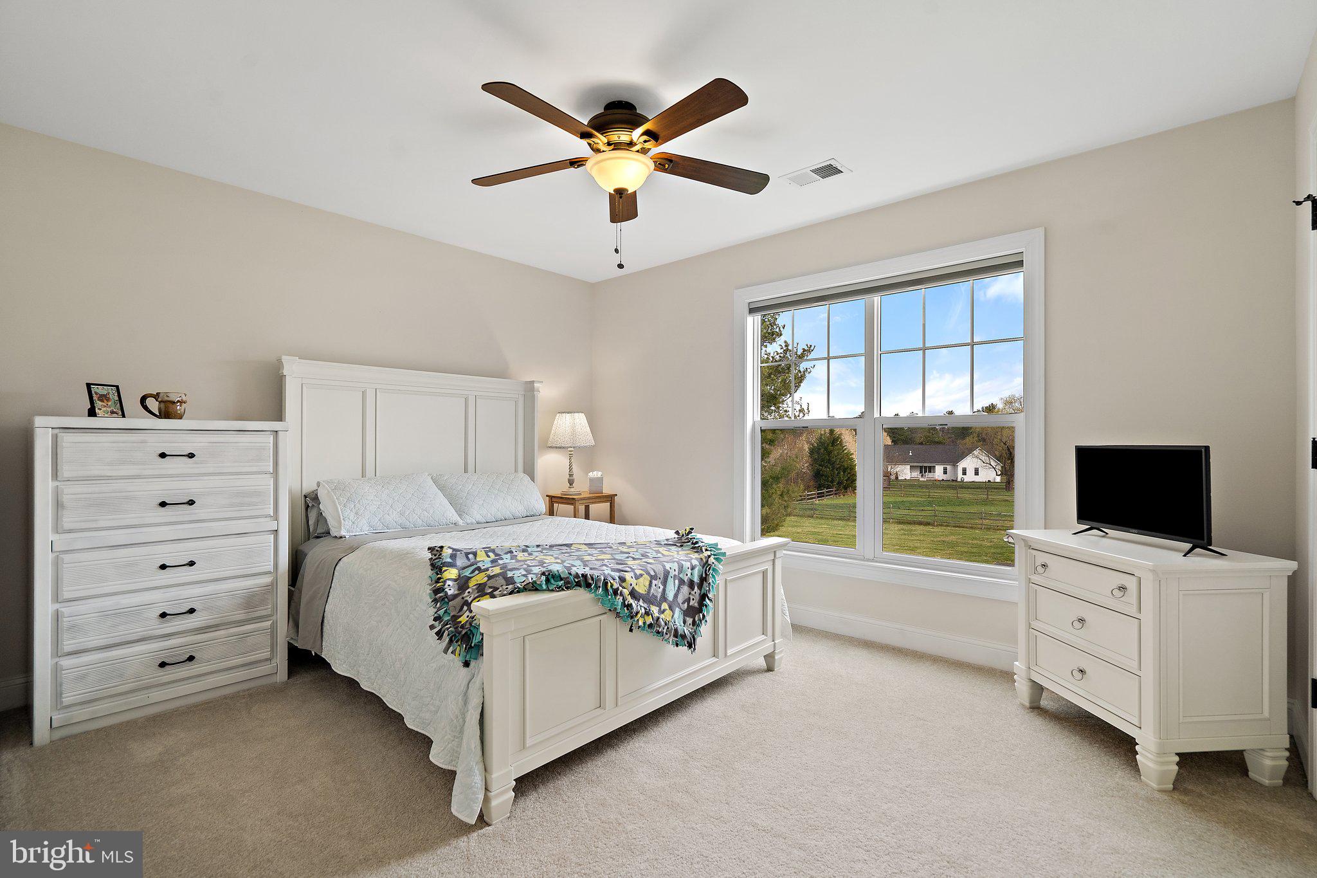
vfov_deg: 73.7
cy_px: 439
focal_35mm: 16
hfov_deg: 96.7
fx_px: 585
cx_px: 658
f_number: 8
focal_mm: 16
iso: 400
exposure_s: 1/8
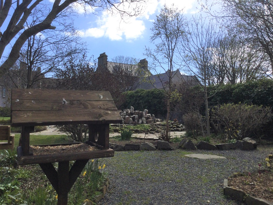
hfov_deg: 58.4
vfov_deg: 45.4
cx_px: 136
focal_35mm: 31
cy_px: 102
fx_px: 244
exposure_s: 1/1597
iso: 25
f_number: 2.4
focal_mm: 3.3
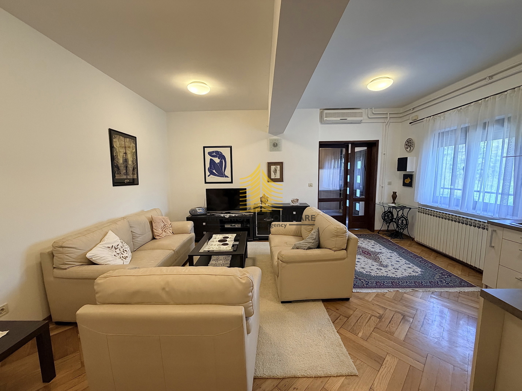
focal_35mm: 14
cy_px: 196
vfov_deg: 85.7
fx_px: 211
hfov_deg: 102.1
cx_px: 261
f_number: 2.2
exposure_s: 1/100
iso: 320
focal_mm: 2.22
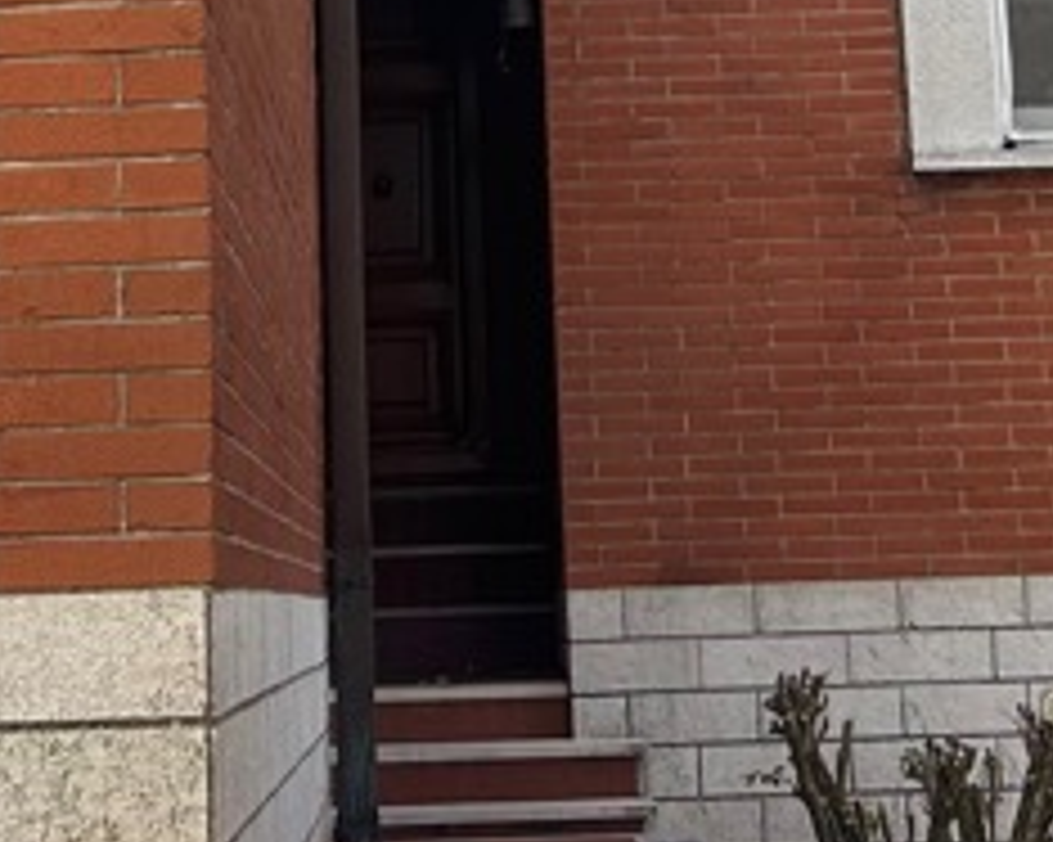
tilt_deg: +15.7
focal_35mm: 130
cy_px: -567
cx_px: 454
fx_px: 4050
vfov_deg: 11.2
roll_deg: +1.9
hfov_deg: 14.8
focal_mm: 5.7
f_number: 1.5
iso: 50
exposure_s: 1/1159
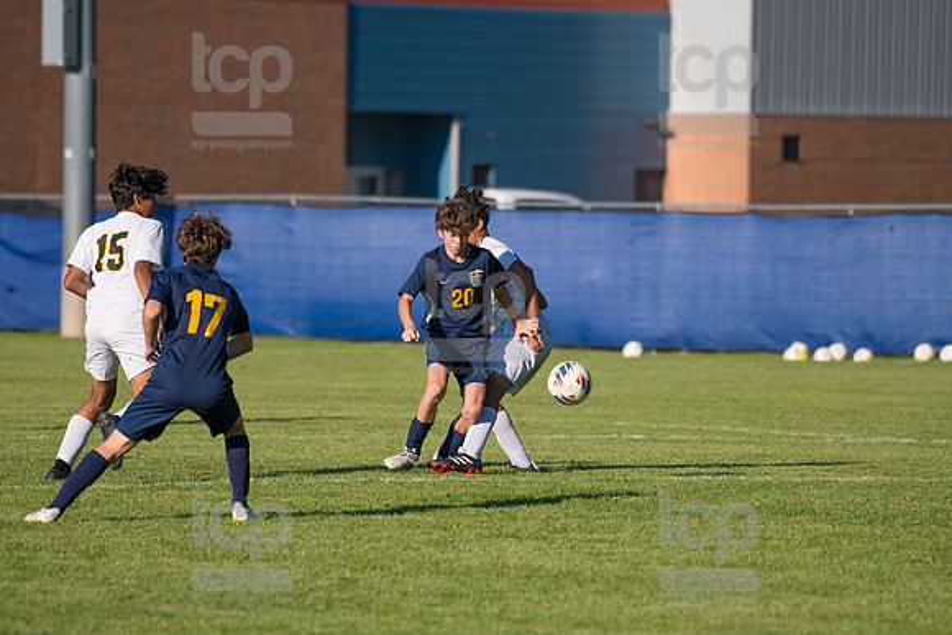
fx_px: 8464
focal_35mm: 320
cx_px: 476
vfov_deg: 4.3
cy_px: 318
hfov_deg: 6.4
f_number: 5.6
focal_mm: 320
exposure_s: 1/2000
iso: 320
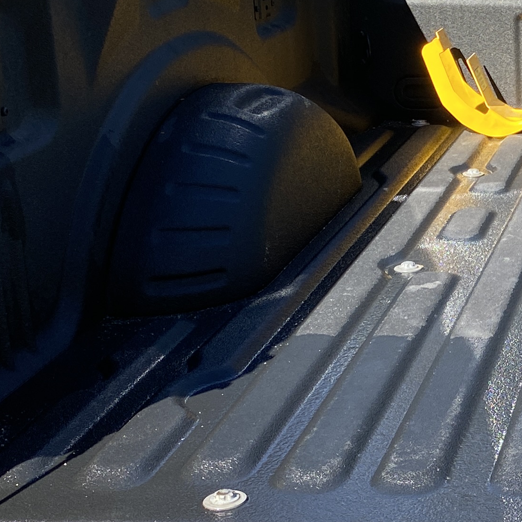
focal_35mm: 84
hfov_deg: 18.9
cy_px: 225
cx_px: 714
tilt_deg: -16.2
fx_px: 1433
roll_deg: -1.6
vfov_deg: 20.6
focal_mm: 4.25
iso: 32
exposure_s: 1/666
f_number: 1.8
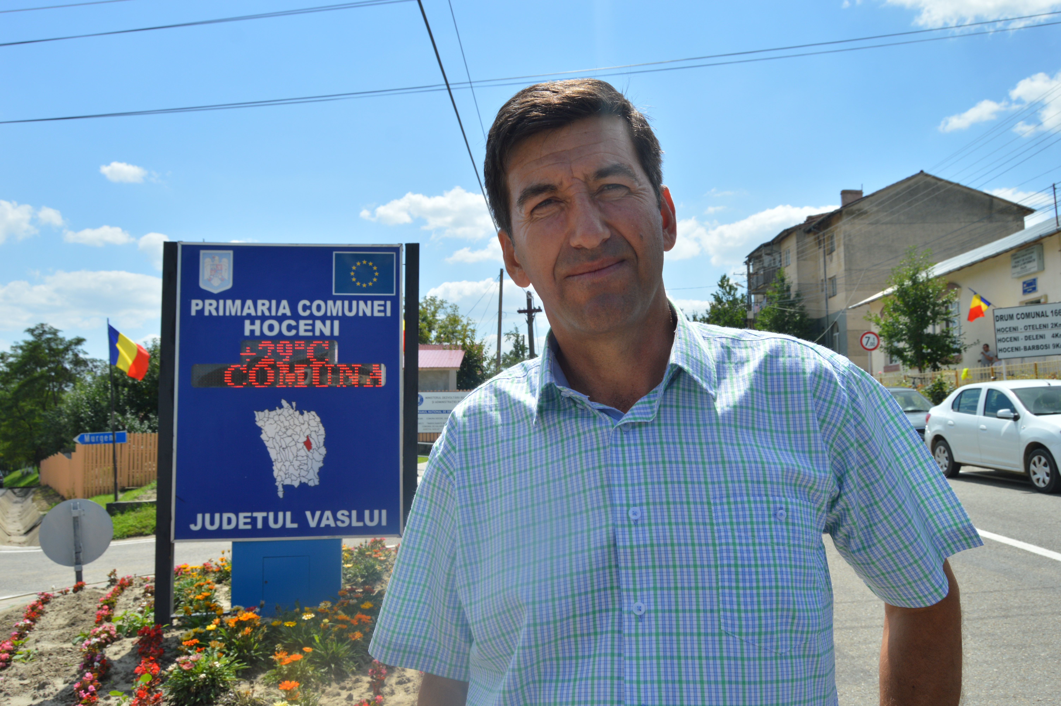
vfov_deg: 45.6
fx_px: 839
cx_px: 530
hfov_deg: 64.6
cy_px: 353
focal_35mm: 28
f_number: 9
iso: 100
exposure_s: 1/320
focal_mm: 19
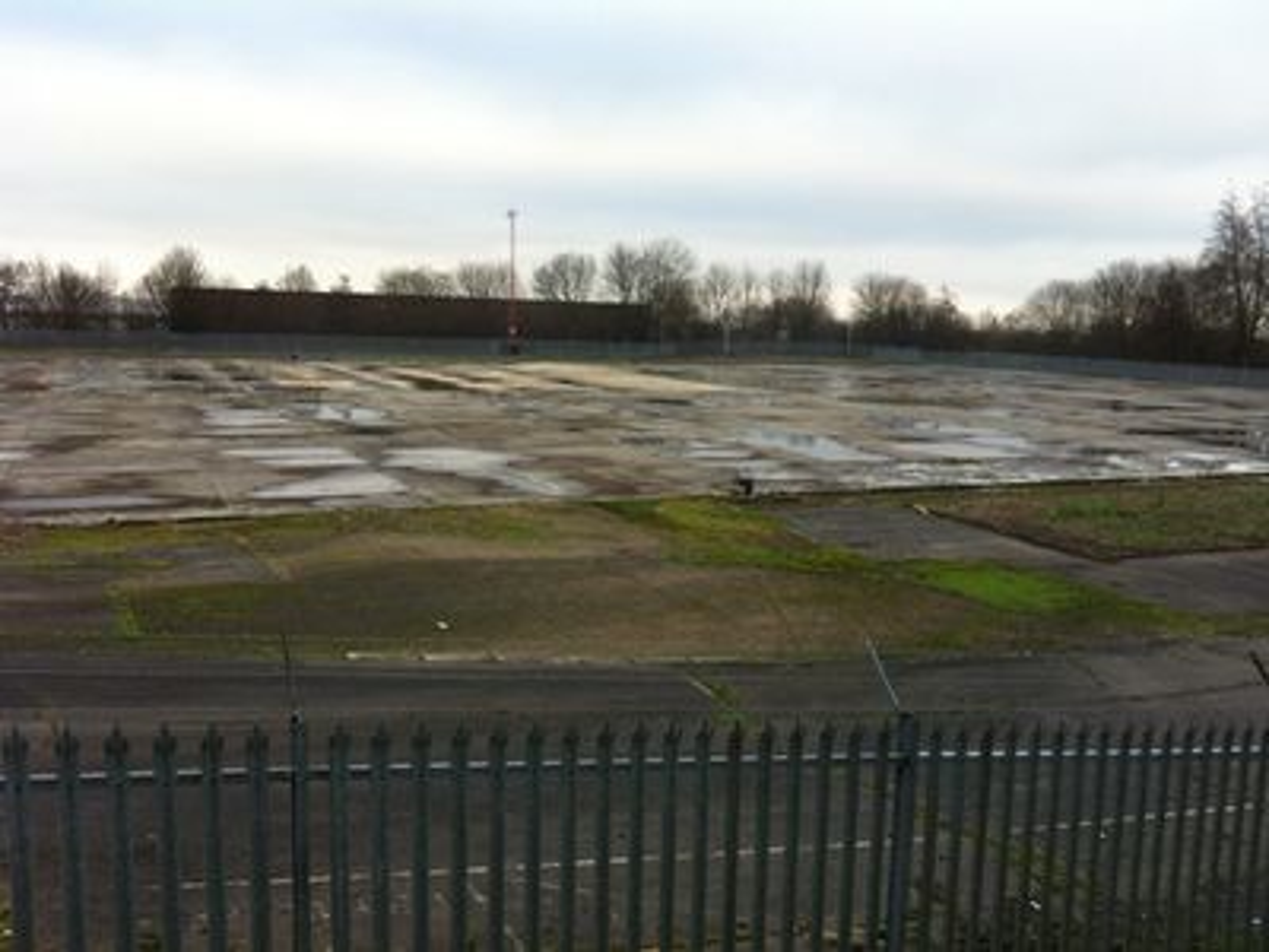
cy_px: 476
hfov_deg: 52.6
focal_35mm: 35
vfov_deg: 40.7
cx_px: 634
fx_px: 1283
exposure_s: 1/100
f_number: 2.8
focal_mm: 3.85
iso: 100
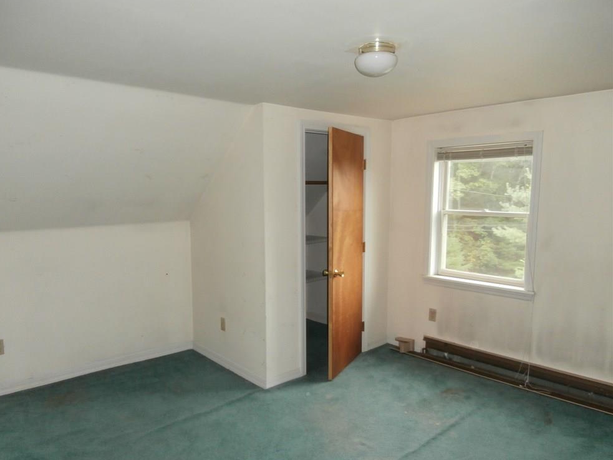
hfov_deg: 69.4
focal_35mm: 25
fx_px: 443
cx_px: 294
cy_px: 232
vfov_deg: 54.9
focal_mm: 4.2
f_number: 3
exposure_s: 1/30
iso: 200
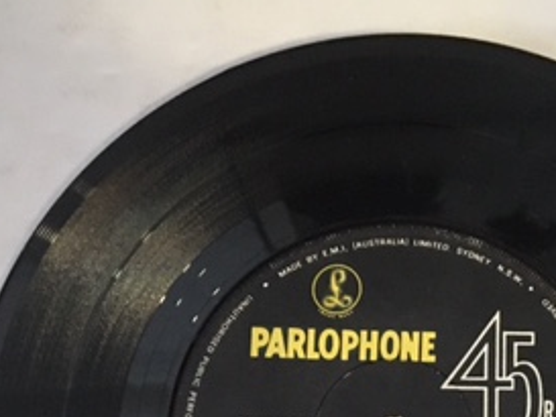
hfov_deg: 28.2
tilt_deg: -80.4
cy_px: 486
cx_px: 413
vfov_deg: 20.4
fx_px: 1093
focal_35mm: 68
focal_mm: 4.15
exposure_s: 1/17
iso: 320
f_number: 2.2
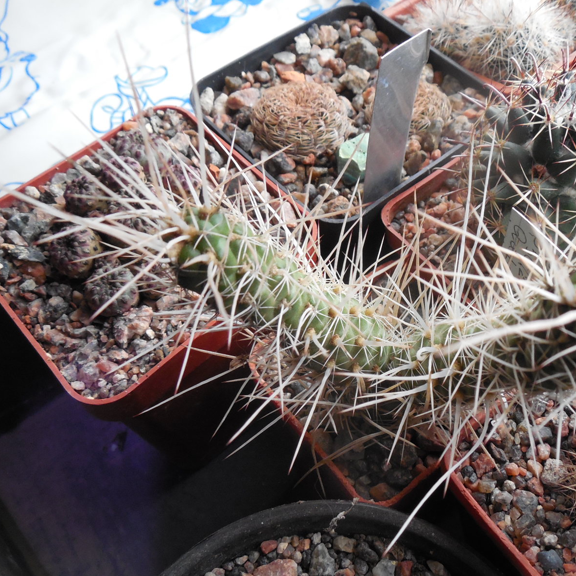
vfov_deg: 44.9
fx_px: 697
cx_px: 375
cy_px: 291
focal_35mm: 37
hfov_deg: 44.4
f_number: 3.6
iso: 400
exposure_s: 1/30
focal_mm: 5.6
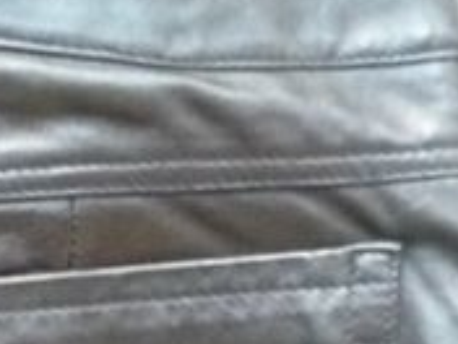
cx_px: -88
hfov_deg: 14.1
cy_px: 625
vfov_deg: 10.3
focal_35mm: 136
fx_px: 1799
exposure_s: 1/8
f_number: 2.5
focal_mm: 4.3
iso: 800
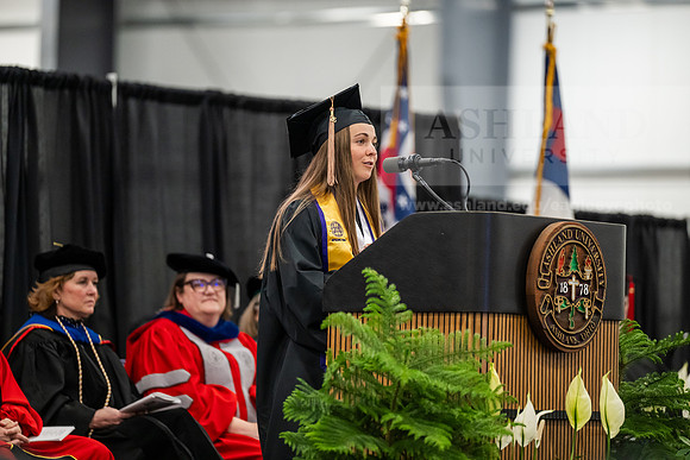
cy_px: 230
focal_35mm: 200
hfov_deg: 10.3
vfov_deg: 6.9
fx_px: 3834
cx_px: 345
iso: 2500
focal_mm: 200
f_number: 2.8
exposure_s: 1/200
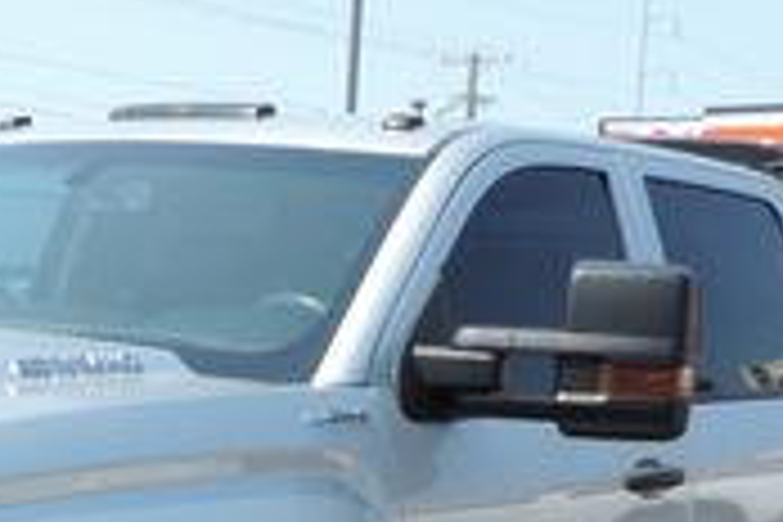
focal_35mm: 92
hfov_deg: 21.8
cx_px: 144
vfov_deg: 14.1
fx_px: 2001
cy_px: 720
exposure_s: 1/640
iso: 80
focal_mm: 4.3
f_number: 3
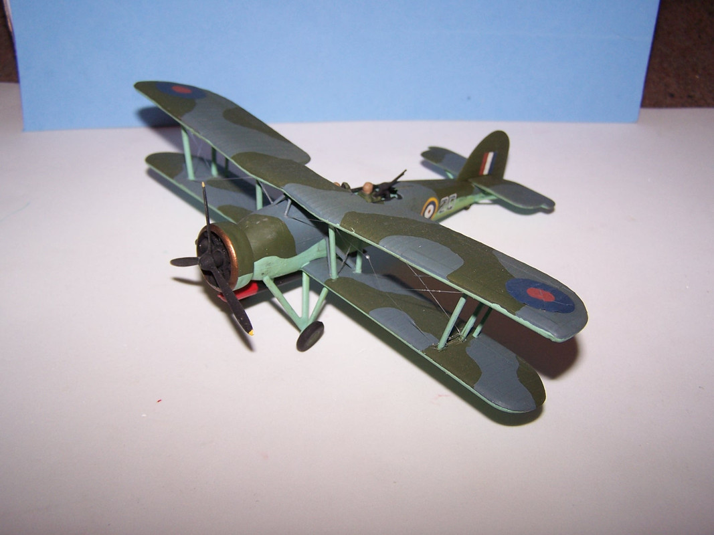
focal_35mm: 38
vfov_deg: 37.7
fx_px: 784
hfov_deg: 49.0
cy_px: 268
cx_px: 357
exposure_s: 1/60
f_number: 2.8
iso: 80
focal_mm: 6.3
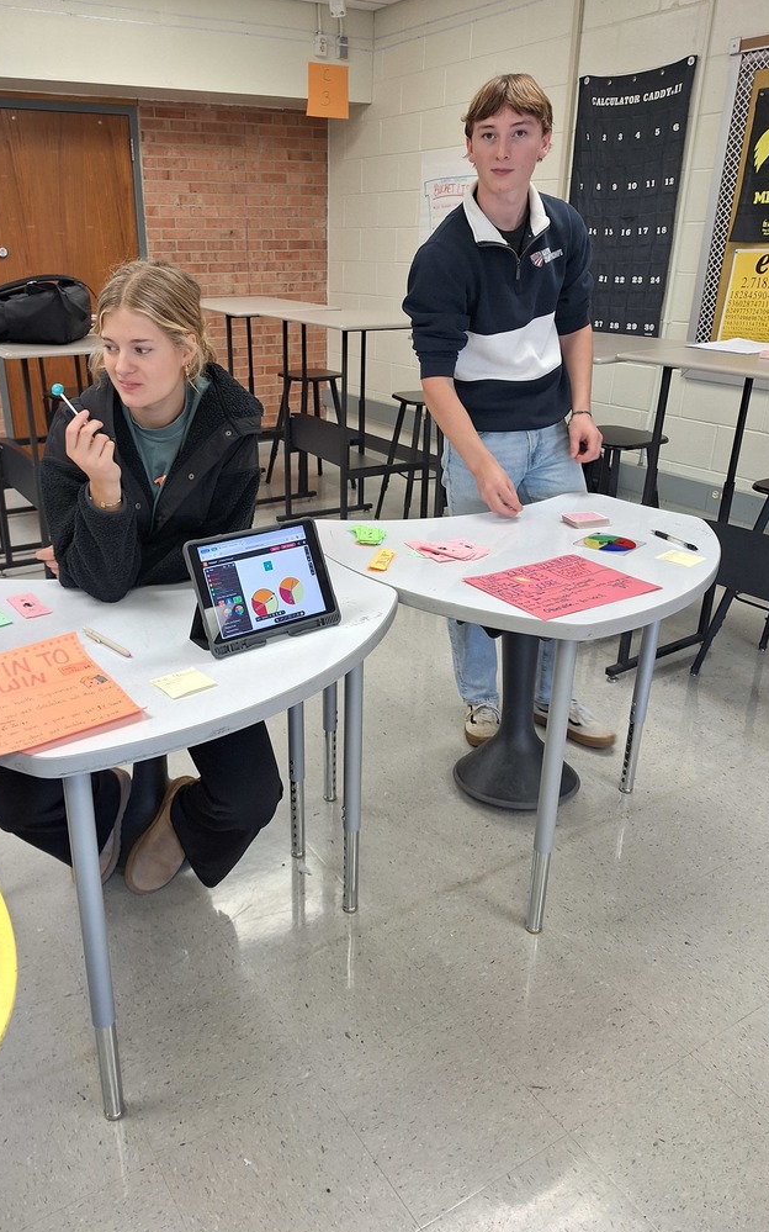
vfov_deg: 72.6
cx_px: 319
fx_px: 839
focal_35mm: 25
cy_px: 608
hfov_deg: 49.0
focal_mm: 5.54
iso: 64
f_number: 1.8
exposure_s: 1/60
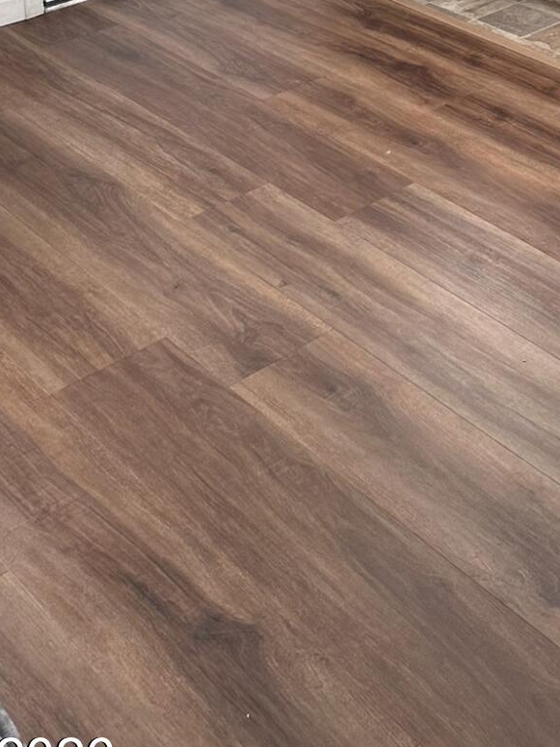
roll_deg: -1.0
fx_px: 1337
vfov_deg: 27.8
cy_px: -119
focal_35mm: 62
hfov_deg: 23.2
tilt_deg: -15.9
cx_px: 486
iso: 64
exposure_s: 1/121
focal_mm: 6.86
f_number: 1.78
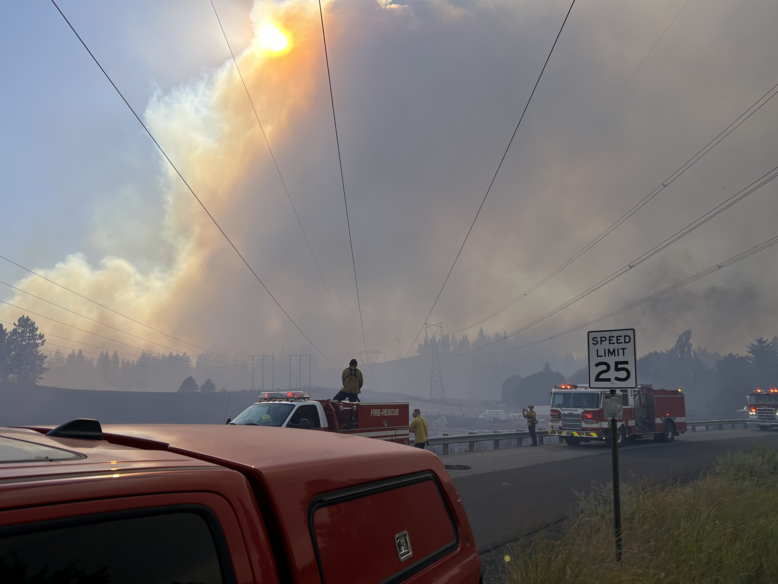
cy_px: 292
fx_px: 584
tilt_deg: +4.8
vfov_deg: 53.1
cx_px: 389
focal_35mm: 26
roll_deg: +4.9
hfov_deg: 67.3
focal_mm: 5.7
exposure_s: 1/3257
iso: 50
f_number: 1.5
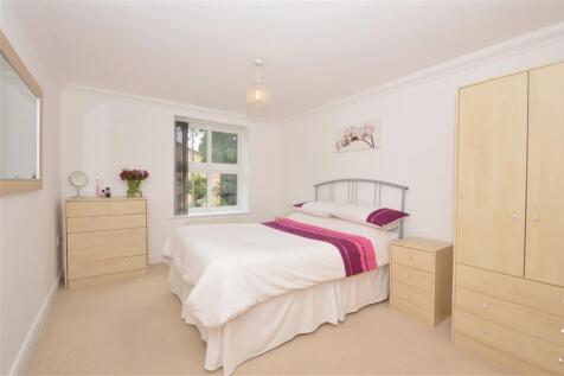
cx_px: 282
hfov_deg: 100.4
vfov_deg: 77.3
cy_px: 188
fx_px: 235
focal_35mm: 15
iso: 800
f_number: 16
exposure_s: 1/60
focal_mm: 10
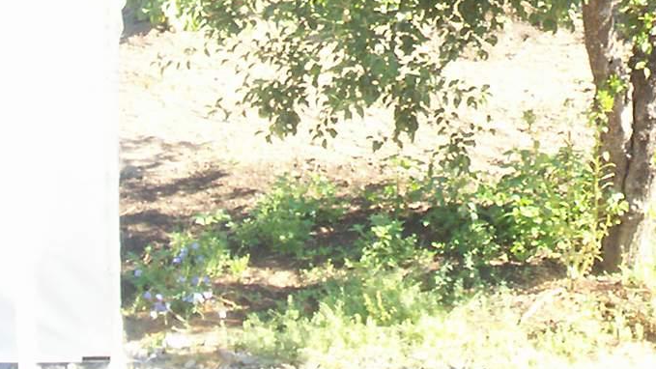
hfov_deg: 16.0
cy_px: -440
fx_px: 2314
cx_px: 583
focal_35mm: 133
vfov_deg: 8.5
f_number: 4.5
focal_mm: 5.9
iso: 100
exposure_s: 1/68.5
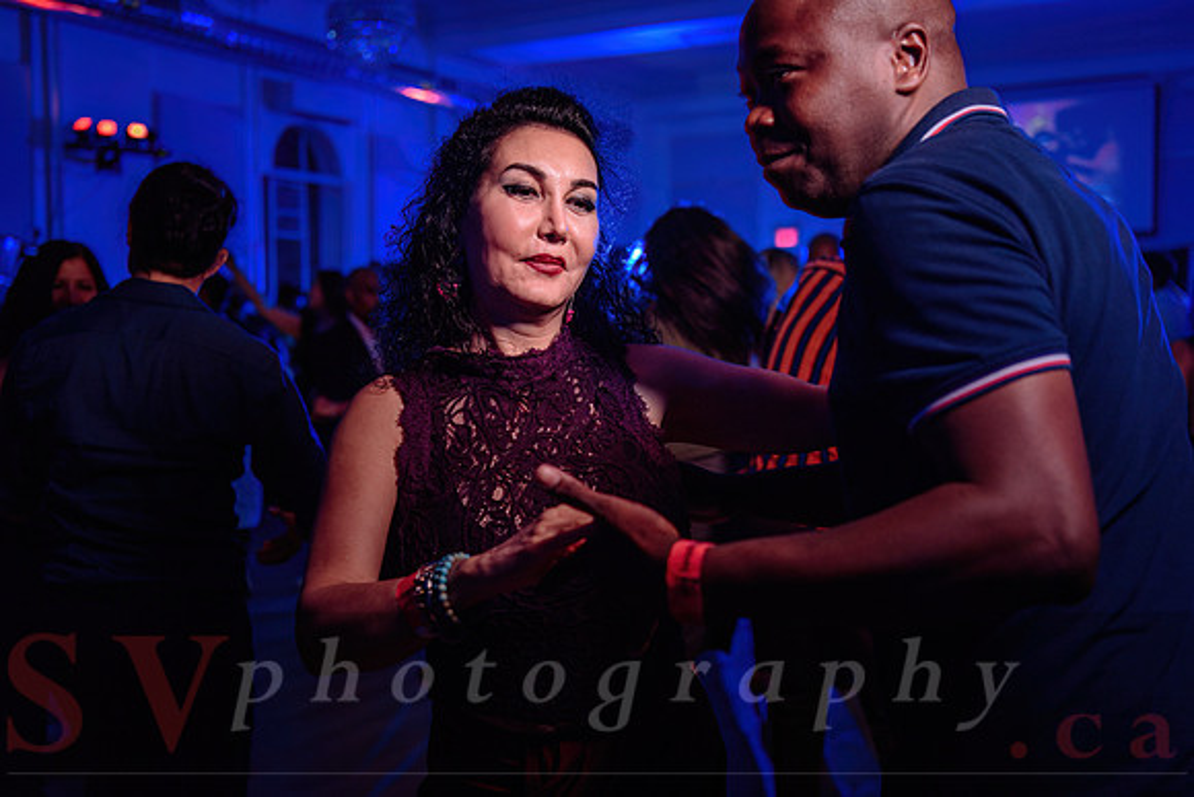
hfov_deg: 48.4
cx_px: 597
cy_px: 398
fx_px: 1327
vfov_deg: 33.4
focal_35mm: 40
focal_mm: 40
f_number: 3.2
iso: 800
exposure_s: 1/60
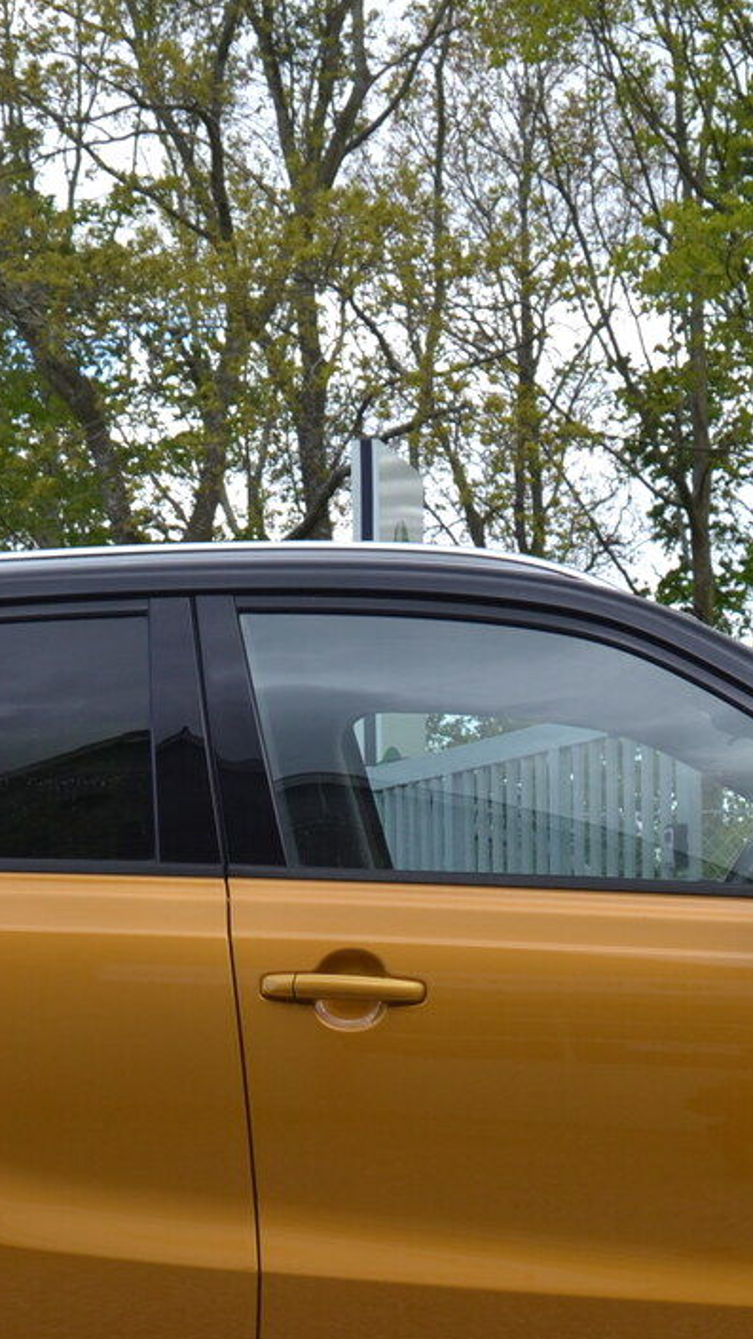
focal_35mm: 94
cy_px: 1168
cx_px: 467
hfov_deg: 12.9
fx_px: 3337
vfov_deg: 22.2
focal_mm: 22
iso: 100
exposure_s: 1/160
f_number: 6.3
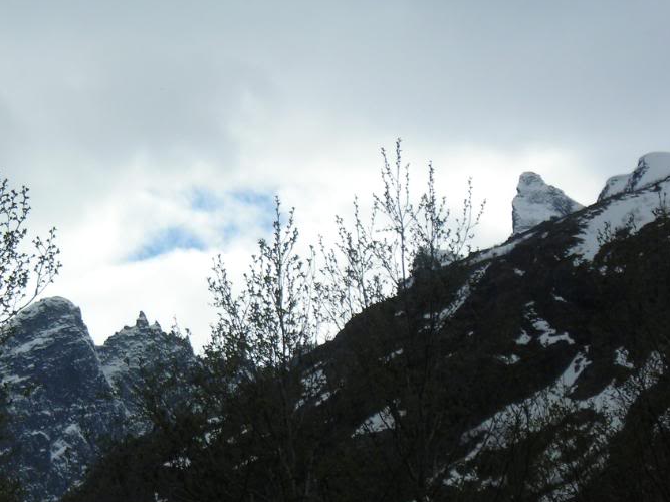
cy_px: 350
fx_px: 3445
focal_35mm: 178
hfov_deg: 11.1
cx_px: 256
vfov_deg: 8.3
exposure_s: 1/152
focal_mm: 19.2
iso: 50
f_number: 10.6
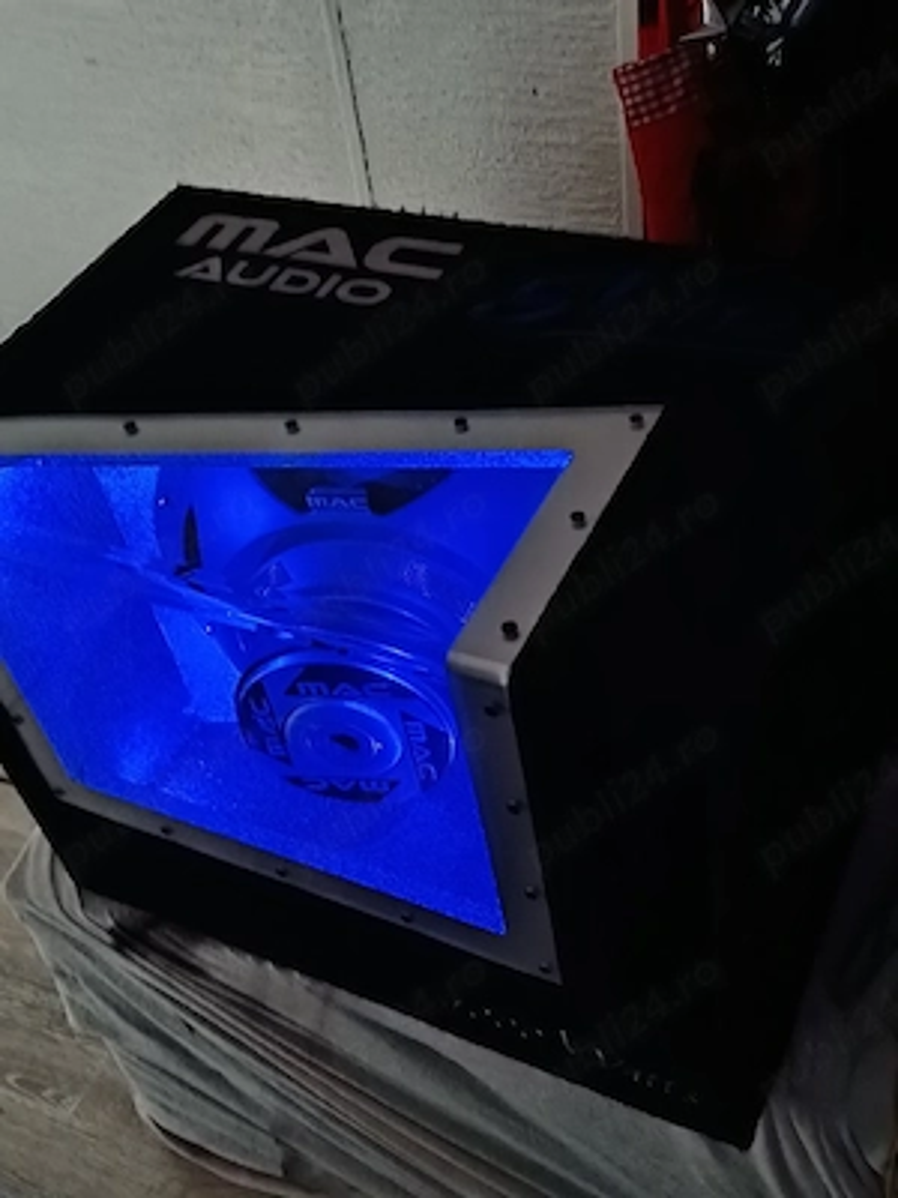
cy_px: 599
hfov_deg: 36.8
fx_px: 1349
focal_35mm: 39
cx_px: 449
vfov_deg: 47.9
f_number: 1.75
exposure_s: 1/14.3
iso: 8087
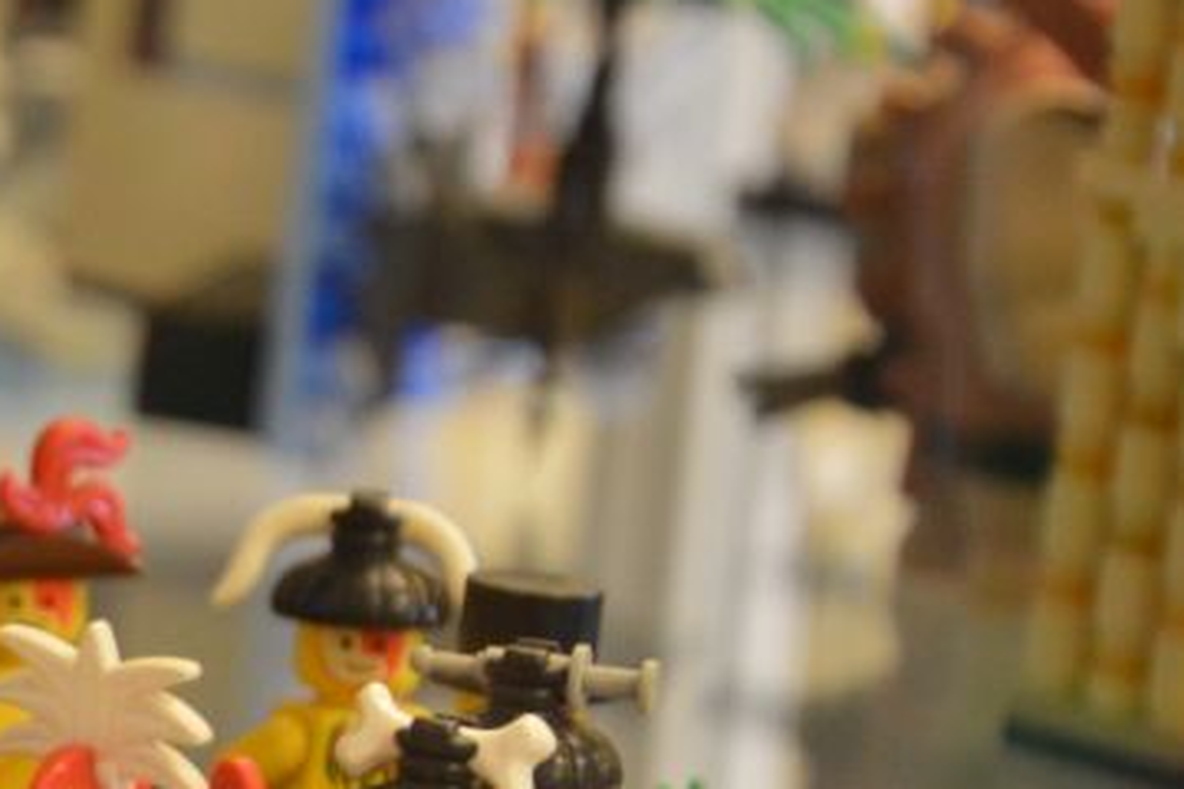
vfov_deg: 5.8
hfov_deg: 8.4
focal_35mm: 236
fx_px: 7761
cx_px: -814
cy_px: 559
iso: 1400
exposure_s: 1/30
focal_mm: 42
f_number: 4.8
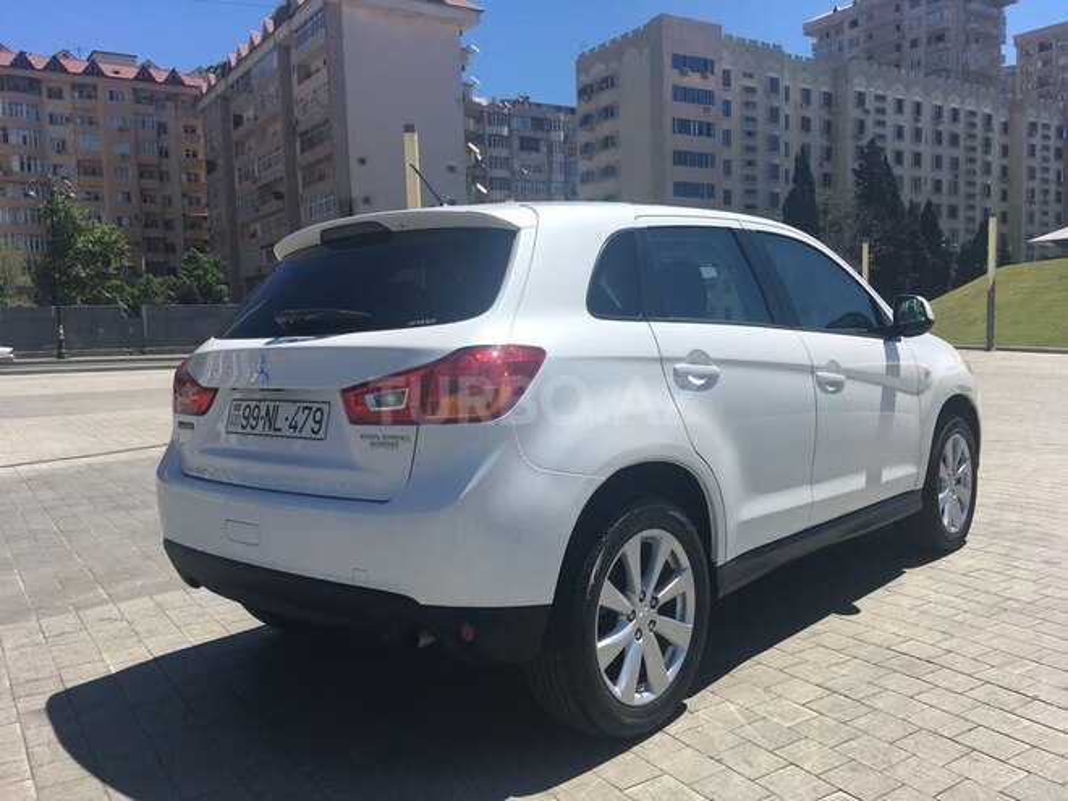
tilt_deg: -6.6
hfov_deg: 61.7
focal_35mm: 29
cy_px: 400
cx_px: 534
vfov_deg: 48.2
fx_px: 895
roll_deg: +1.2
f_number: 2.2
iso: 25
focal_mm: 4.15
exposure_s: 1/1789
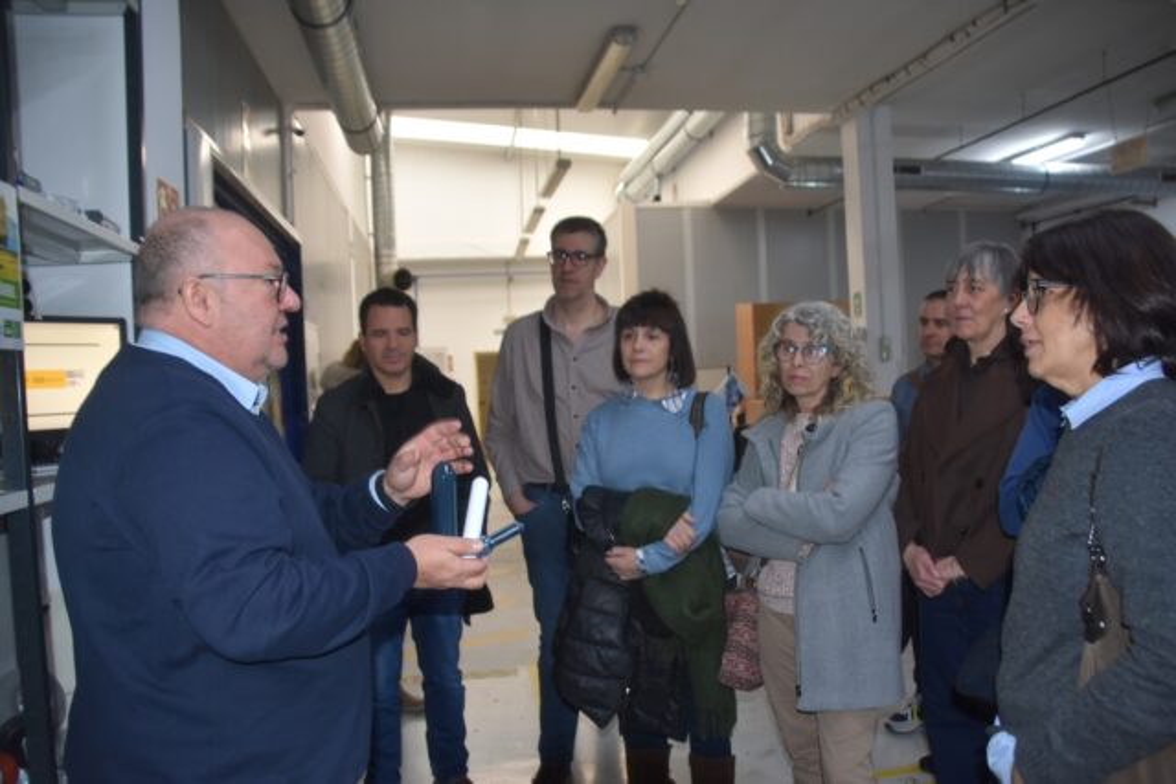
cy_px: 392
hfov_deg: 67.4
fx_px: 882
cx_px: 588
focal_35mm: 27
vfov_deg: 48.0
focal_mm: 18
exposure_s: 1/60
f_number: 3.5
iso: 640
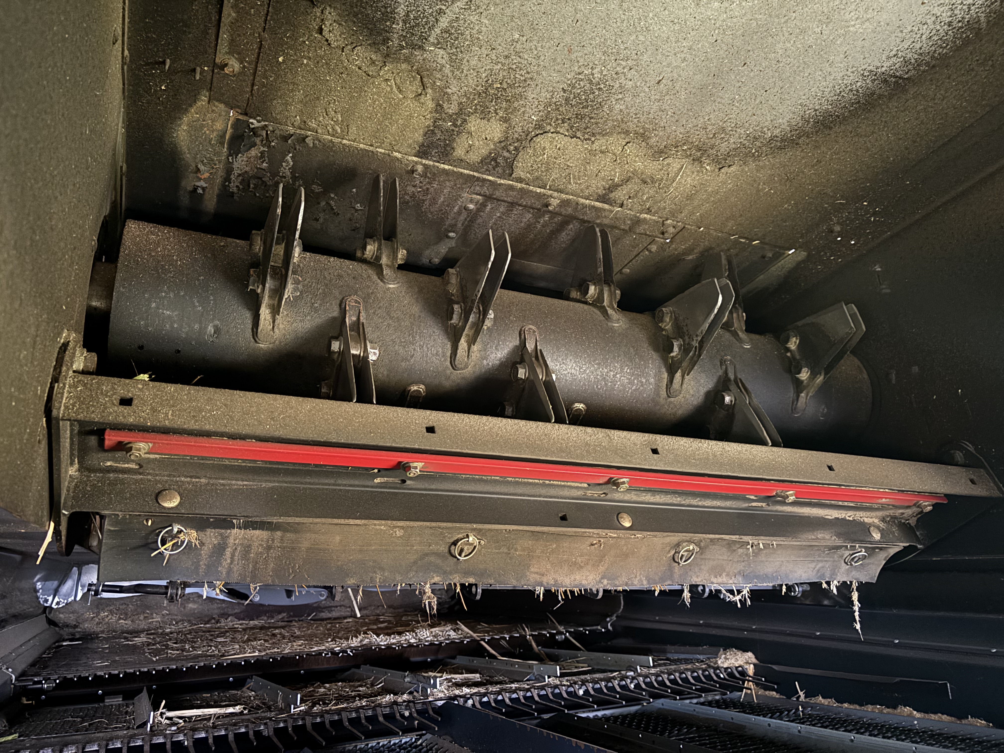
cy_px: 376
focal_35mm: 26
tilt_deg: +9.7
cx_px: 502
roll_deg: -1.4
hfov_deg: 67.3
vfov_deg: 53.1
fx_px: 754
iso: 1250
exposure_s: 1/9
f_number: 1.6
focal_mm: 5.96
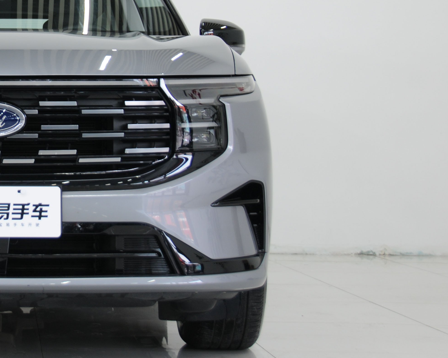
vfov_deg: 15.6
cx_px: -6
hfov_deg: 19.0
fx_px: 1299
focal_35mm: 98
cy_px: 68
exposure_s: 1/8
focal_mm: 32
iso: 200
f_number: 4.8
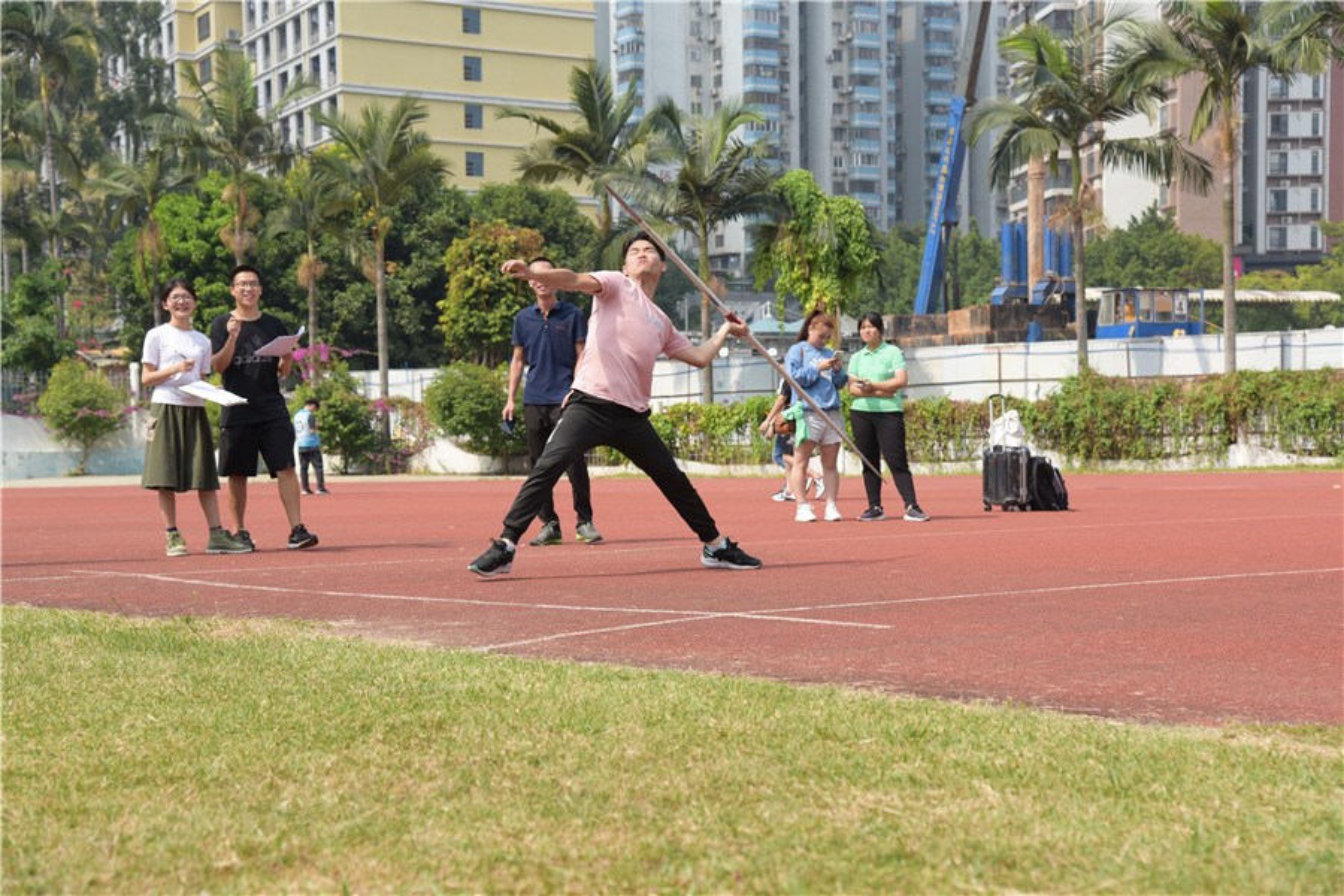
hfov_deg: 36.2
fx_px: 2053
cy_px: 448
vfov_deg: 24.6
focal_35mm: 55
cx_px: 672
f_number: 5.6
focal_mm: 55
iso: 320
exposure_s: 1/800
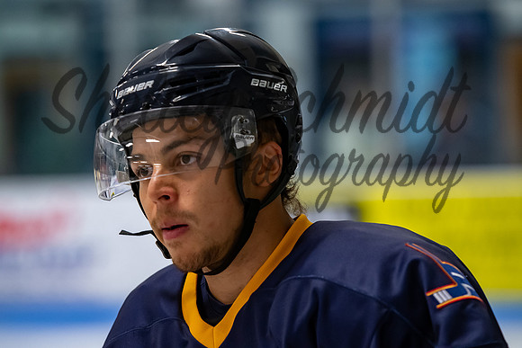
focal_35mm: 262
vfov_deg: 5.2
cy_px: 174
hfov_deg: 7.8
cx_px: 261
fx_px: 3807
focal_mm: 175
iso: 2000
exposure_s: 1/800
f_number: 3.2
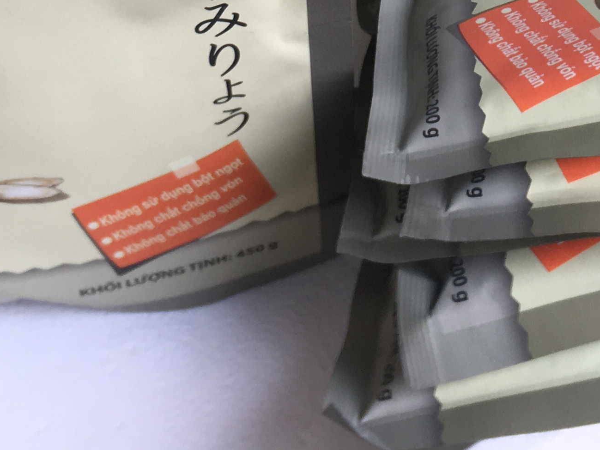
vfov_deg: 15.1
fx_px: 1560
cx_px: 394
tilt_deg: -35.9
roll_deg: +1.0
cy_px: -241
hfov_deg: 21.7
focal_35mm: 90
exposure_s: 1/100
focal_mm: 4.15
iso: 25
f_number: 2.2
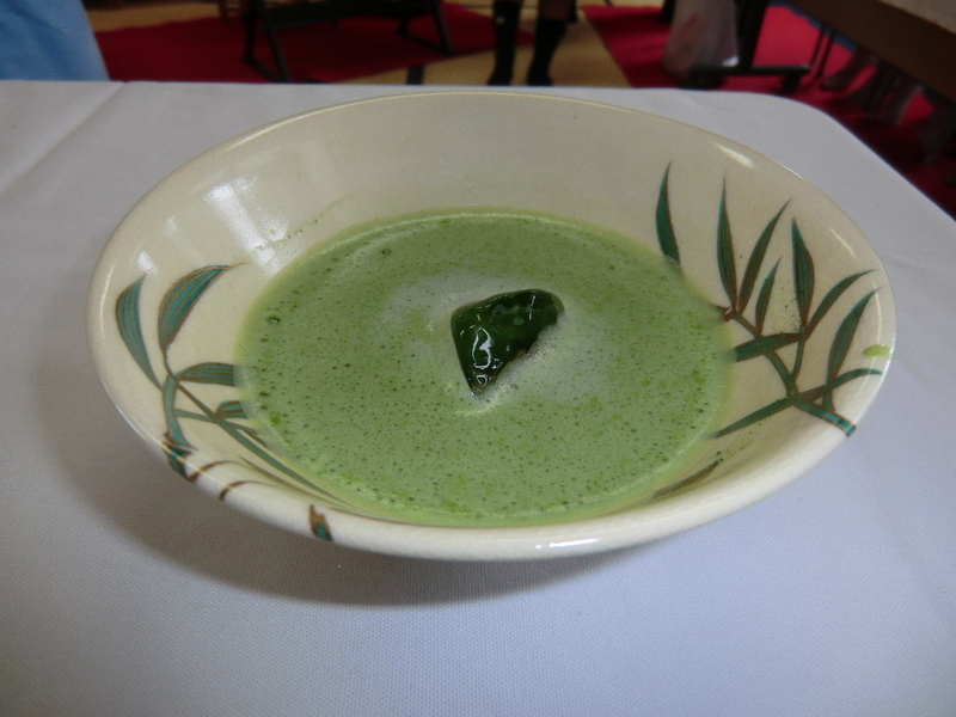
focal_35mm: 24
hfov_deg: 71.6
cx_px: 478
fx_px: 663
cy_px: 358
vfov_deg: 56.8
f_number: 3.2
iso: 80
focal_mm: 4.3
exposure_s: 1/60
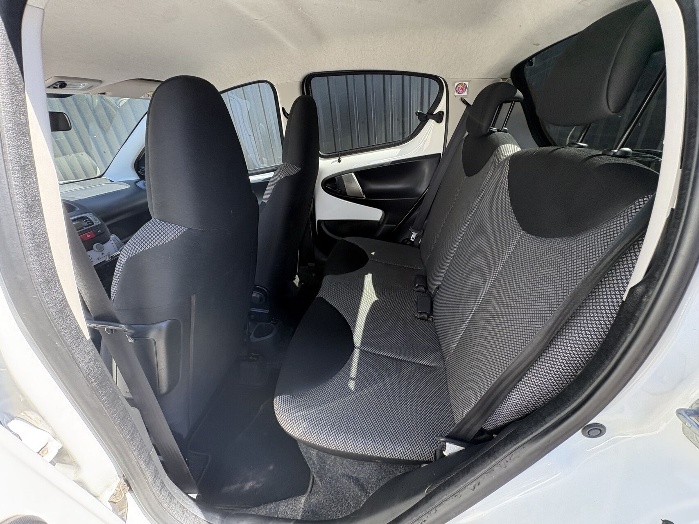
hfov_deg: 102.1
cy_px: 262
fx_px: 283
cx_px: 350
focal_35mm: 14
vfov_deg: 85.7
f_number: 2.2
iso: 80
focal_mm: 2.22
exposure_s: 1/102
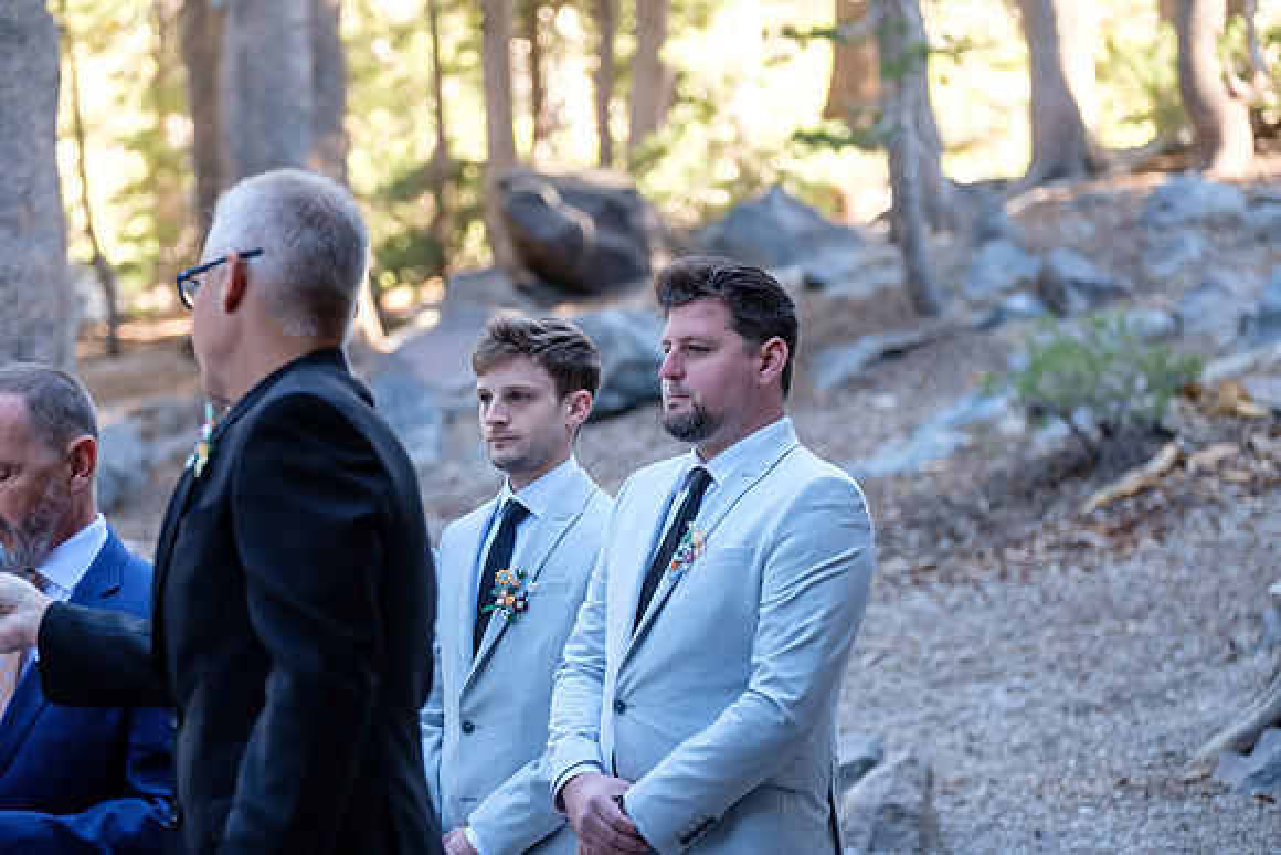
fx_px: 4306
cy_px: 428
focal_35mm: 121
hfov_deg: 16.9
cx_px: 640
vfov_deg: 11.3
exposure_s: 1/300
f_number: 2.8
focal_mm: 80.4
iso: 1000
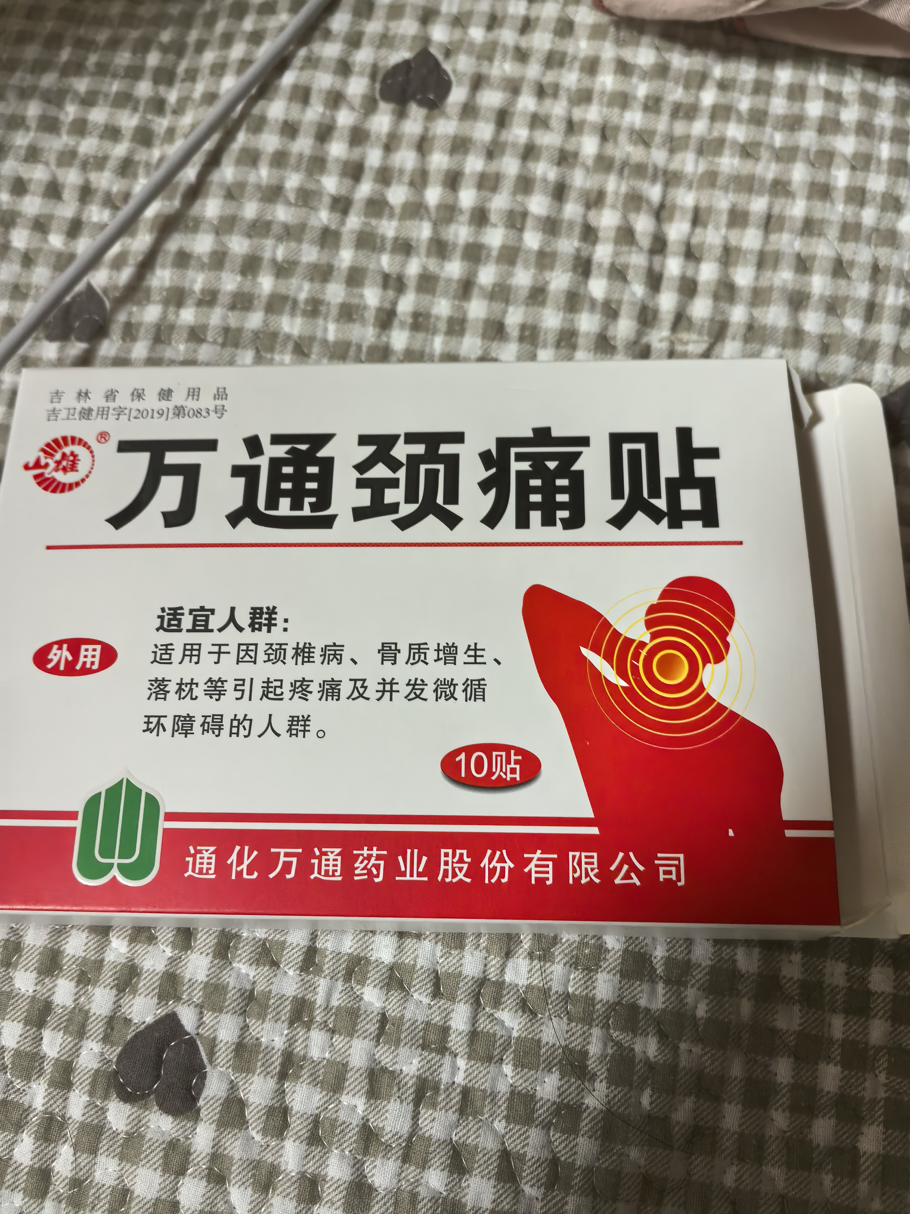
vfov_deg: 65.3
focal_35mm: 27
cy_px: 607
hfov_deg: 51.4
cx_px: 455
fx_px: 946
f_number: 2
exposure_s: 1/33.3
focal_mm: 5.75
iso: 320
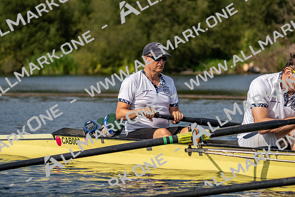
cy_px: 98
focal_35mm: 200
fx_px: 1639
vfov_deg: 6.9
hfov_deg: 10.3
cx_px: 148
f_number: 5.6
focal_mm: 200
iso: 160
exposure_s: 1/1600
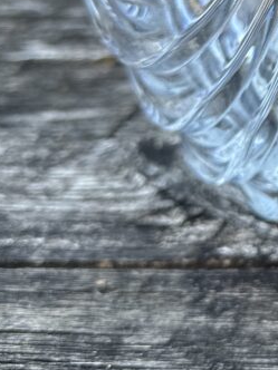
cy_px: 23
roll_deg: +1.8
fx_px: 792
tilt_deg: -14.0
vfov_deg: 25.4
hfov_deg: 18.0
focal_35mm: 74
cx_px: 404
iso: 80
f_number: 1.78
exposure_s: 1/386
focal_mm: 6.86
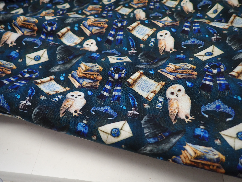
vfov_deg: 54.9
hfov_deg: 69.4
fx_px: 175
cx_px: 121
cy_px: 91
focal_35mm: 25
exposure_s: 1/60
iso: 160
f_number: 2
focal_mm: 4.5
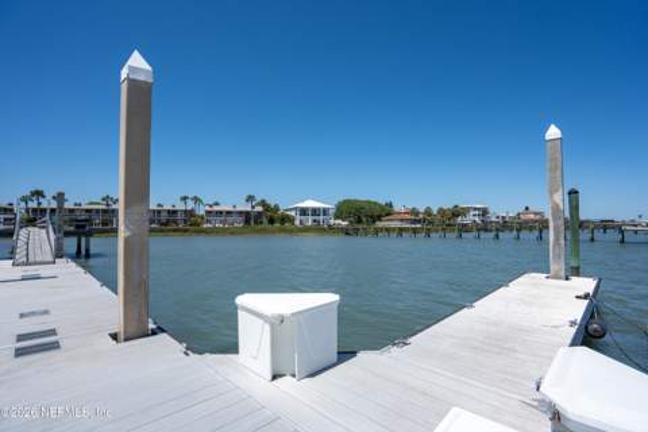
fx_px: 299
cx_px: 324
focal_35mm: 17
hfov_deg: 94.6
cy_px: 216
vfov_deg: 71.7
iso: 400
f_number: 5.6
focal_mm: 16
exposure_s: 1/2500
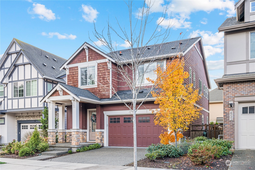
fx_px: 234
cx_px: 128
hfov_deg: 57.2
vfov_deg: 40.0
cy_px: 85
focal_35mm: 33
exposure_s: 1/30
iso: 100
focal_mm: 33
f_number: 11
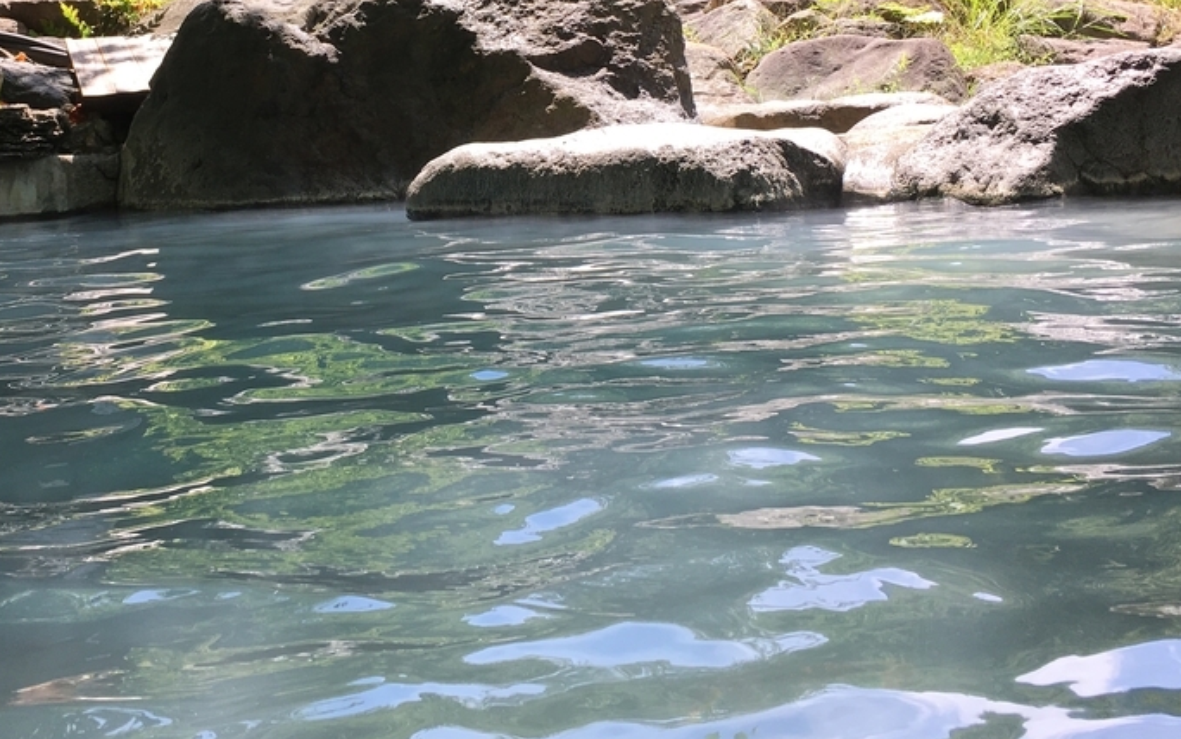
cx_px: 464
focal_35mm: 46
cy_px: 95
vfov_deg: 27.2
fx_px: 1481
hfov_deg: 43.2
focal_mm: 4.15
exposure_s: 1/516
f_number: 2.2
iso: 25
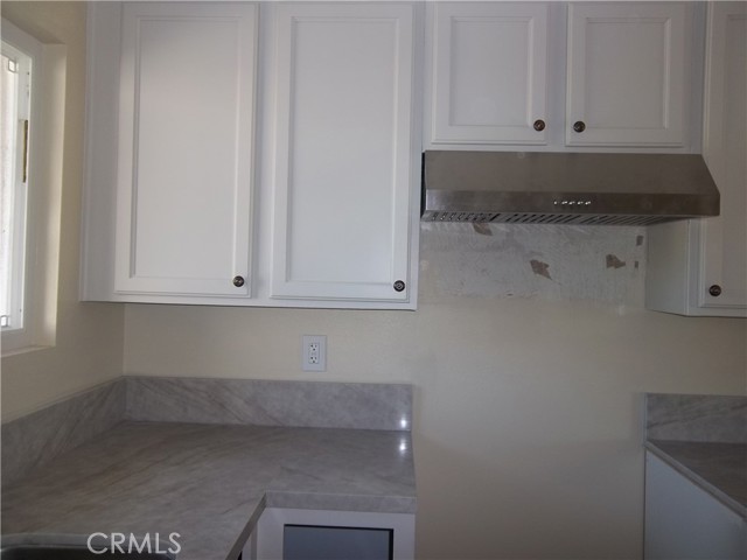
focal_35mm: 28
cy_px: 280
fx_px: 604
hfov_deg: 63.4
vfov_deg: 49.7
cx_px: 374
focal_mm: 5.05
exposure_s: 1/30
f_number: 3.5
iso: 64
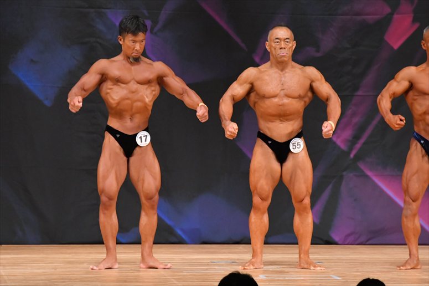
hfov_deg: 6.9
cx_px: 214
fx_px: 3573
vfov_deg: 4.6
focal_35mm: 300
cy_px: 143
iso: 5600
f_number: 5.6
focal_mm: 200
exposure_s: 1/400
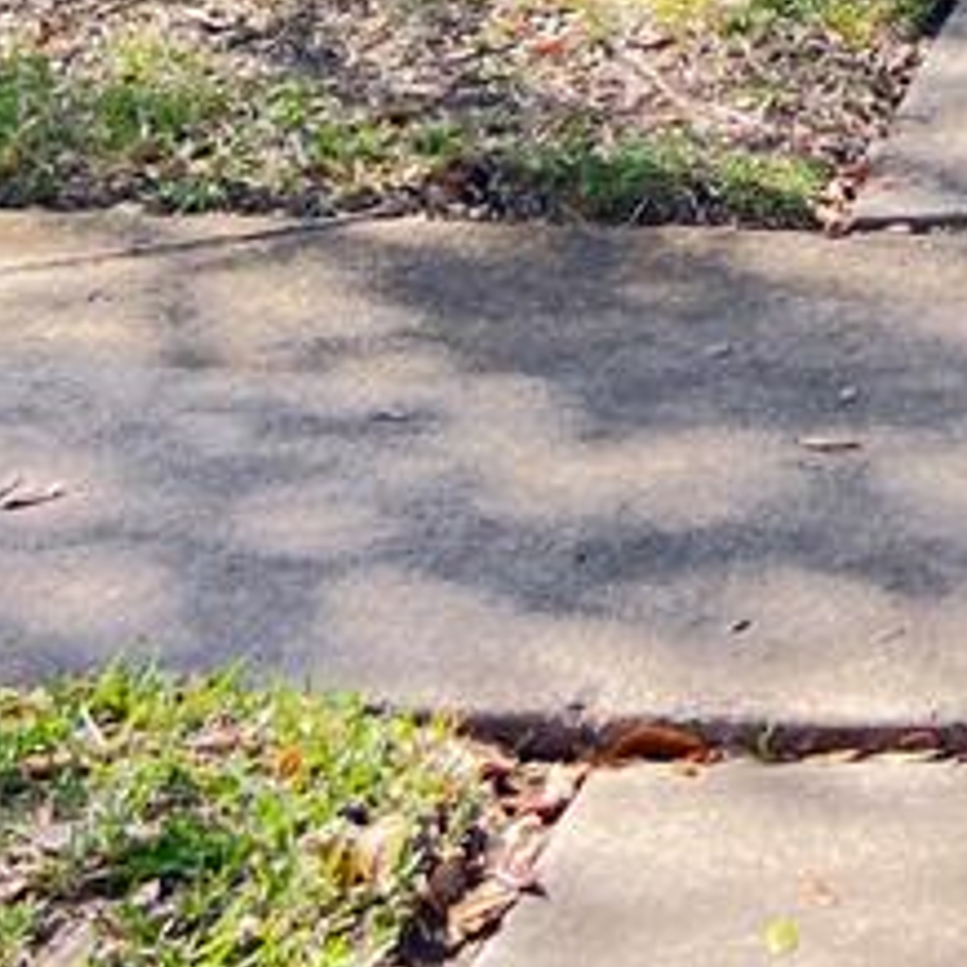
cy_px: -586
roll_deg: -0.7
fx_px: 3413
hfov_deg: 14.7
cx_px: 1579
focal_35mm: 108
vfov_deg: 14.7
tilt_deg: -0.7
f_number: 1.5
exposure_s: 1/476
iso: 50
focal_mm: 5.7
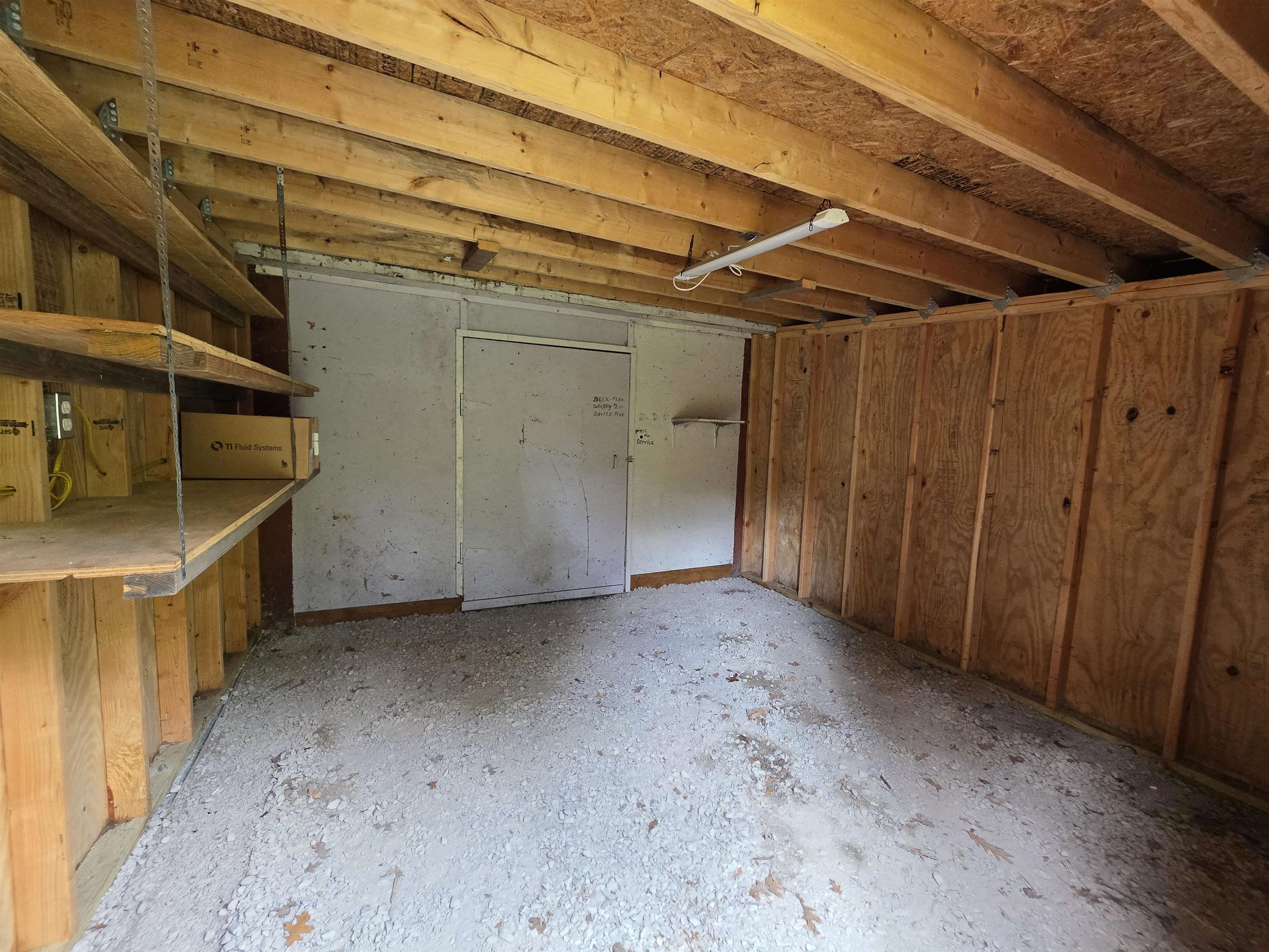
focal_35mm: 13
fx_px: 477
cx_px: 634
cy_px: 476
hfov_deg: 106.2
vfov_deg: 89.9
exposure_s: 1/120
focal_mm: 2.2
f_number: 1.9
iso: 250
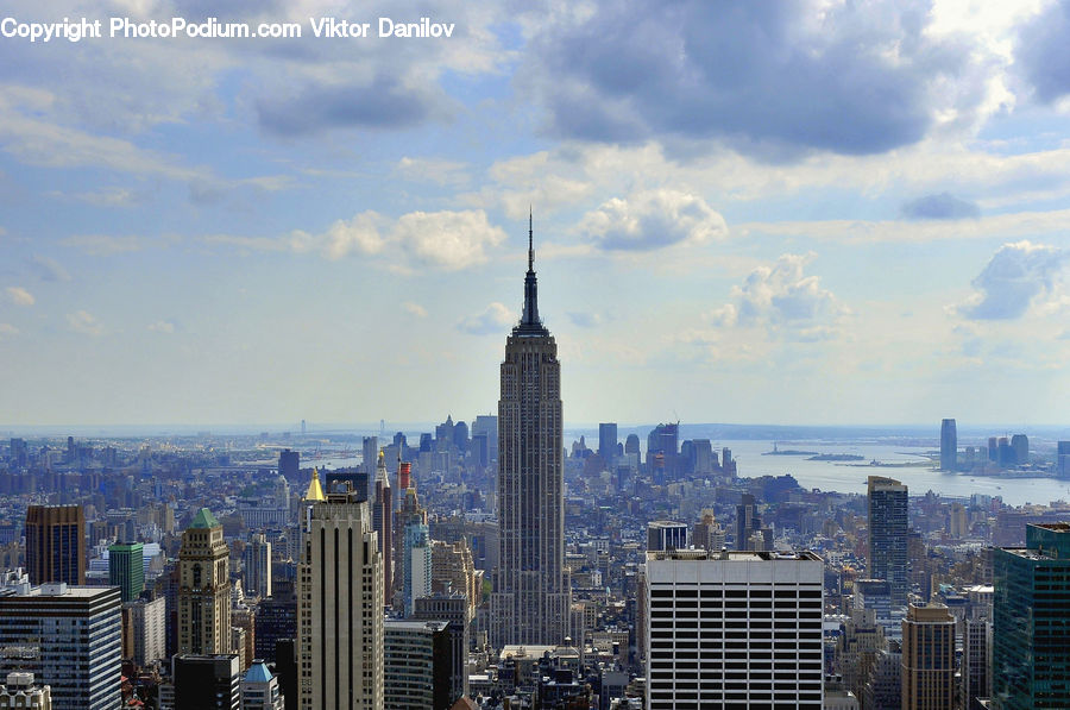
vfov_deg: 39.8
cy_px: 355
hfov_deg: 57.3
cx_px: 535
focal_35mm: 33
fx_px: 979
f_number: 11
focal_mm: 22
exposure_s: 1/320
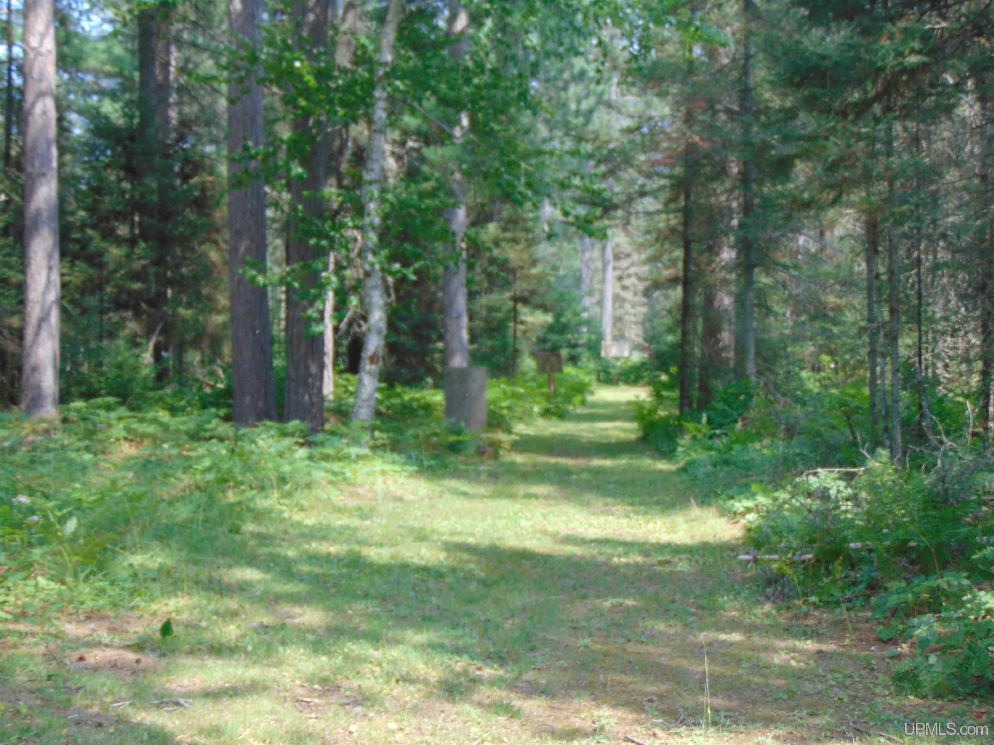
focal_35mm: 60
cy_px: 372
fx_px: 1723
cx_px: 497
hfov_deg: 32.2
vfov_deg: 24.4
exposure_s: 1/160
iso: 80
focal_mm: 10.8
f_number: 3.6
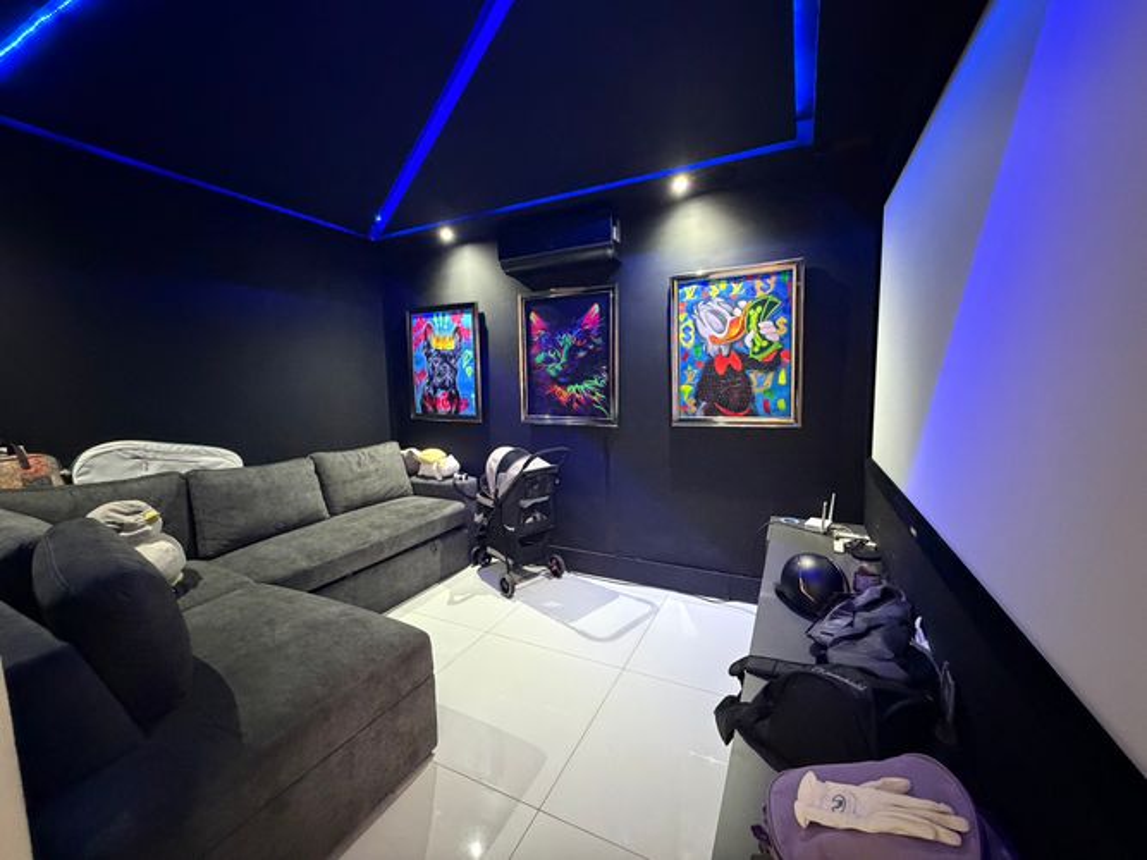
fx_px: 464
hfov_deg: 102.1
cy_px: 430
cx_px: 574
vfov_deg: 85.7
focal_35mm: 14
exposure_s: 1/40
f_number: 2.2
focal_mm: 2.22
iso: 1250
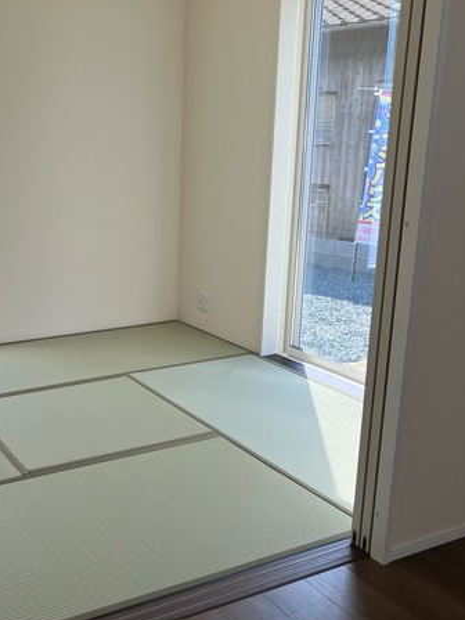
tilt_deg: -14.0
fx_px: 716
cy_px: 329
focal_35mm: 40
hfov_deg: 35.1
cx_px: 108
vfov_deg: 46.8
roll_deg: +0.6
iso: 32
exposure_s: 1/445
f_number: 1.8
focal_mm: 3.99
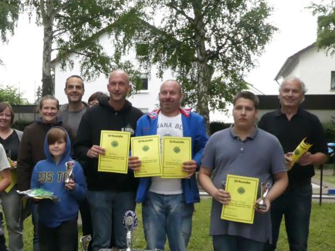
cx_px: 113
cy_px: 168
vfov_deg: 30.6
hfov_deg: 40.0
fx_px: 455
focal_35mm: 47
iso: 1600
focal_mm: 4.3
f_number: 3.3
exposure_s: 1/500
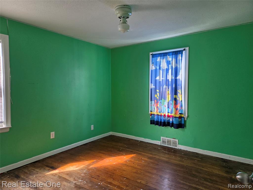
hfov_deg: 73.9
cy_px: 95
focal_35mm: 23
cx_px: 126
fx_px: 168
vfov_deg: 58.9
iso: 160
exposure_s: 1/120
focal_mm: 5.4
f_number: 1.8
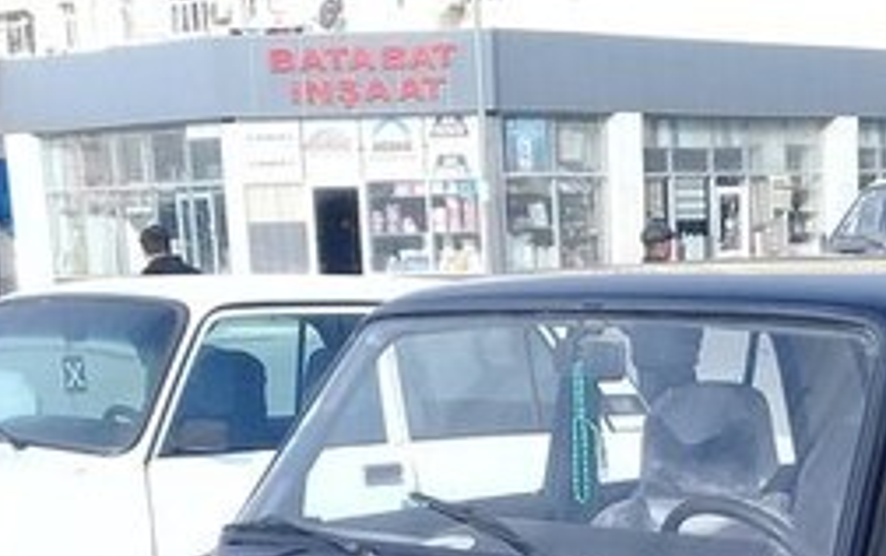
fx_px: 2078
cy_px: 751
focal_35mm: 86
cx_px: 615
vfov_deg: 14.5
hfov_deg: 23.9
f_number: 2.2
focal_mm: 3.3
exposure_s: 1/602
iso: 50
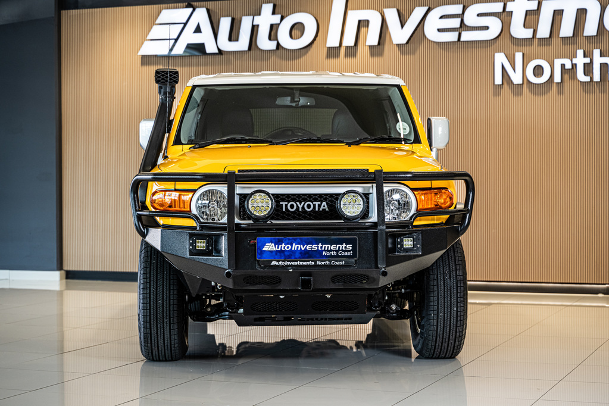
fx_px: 1269
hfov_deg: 27.0
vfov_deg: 18.2
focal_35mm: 75
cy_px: 203
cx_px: 304
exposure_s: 1/125
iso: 640
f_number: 4
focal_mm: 75
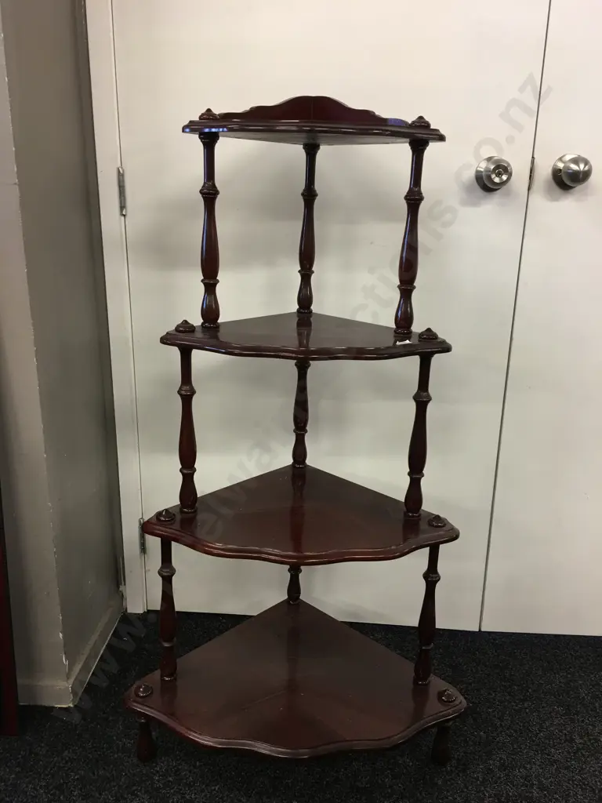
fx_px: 672
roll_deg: -2.1
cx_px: 301
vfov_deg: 61.7
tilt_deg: -15.6
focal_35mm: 29
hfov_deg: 48.2
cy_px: 402
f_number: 2.2
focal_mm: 4.15
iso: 40
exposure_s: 1/17
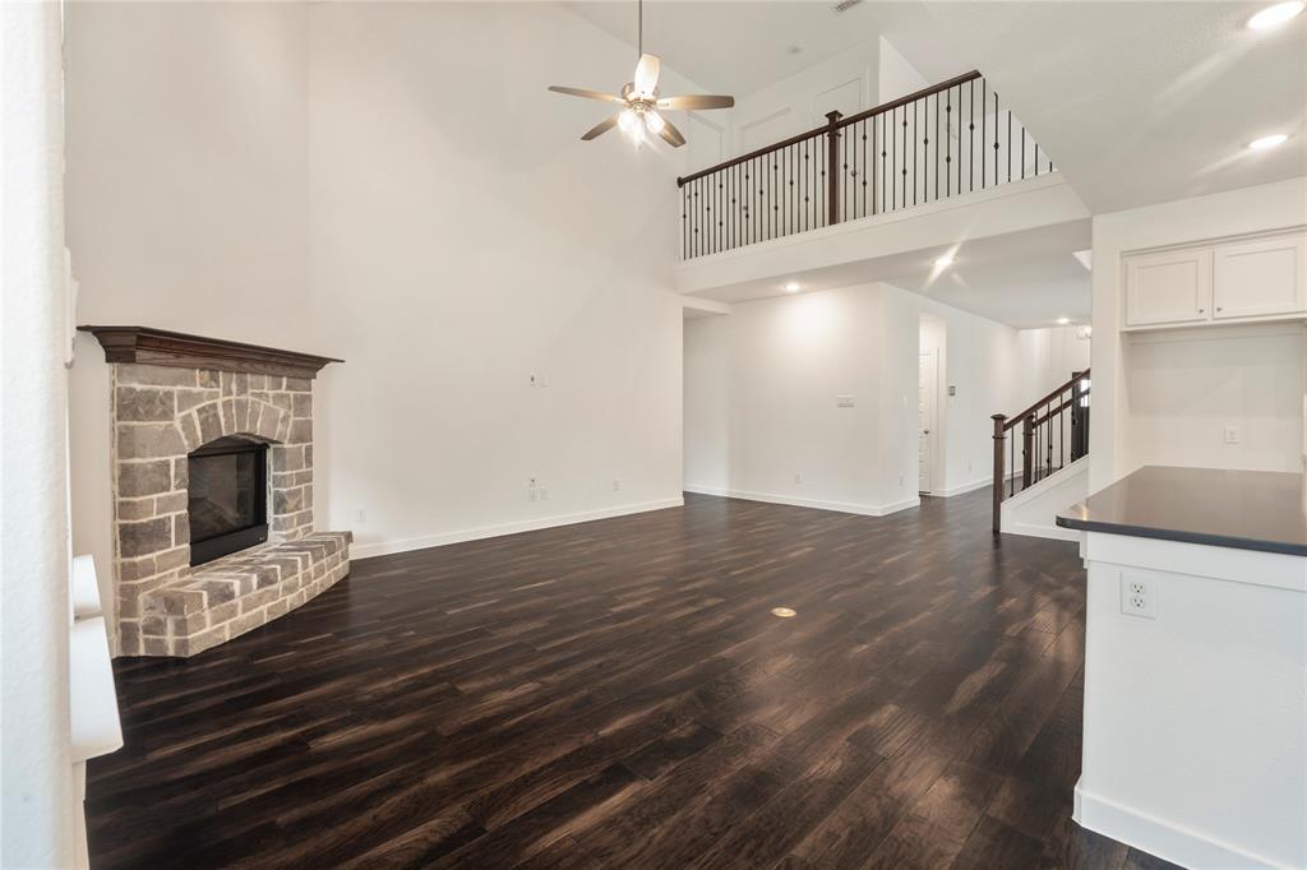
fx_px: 581
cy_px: 435
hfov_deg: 96.8
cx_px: 654
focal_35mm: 16
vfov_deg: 73.7
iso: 250
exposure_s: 2.5
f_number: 8
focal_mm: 16
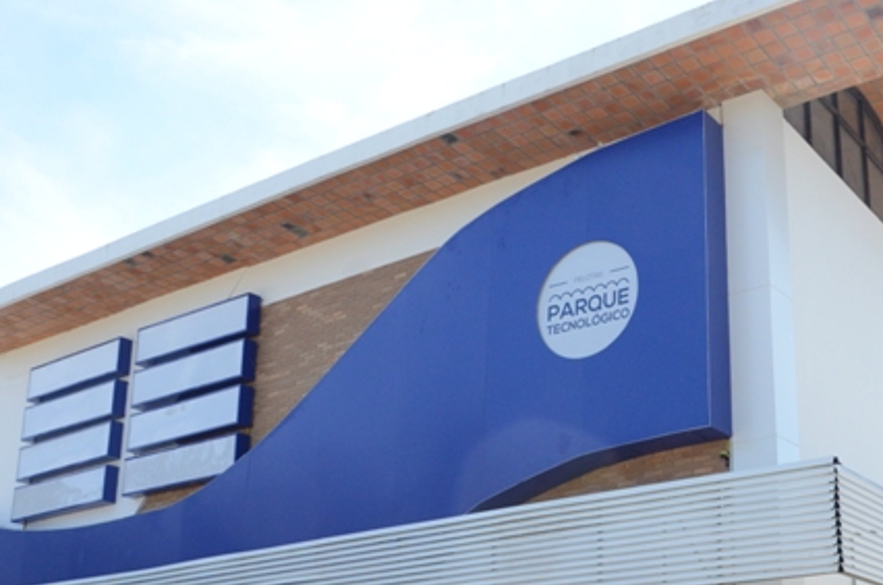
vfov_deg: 29.2
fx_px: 1098
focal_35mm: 45
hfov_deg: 42.2
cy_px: 462
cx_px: 680
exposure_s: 1/1250
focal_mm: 17
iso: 1000
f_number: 6.3
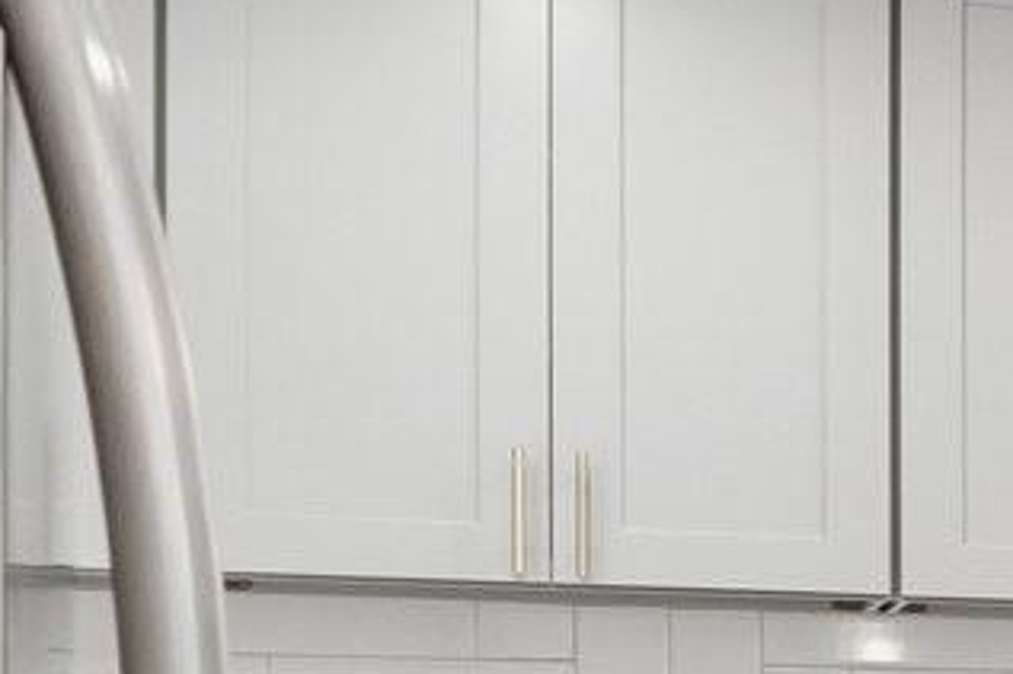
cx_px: 2604
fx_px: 2728
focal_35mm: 97
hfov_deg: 13.4
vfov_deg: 13.7
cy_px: 810
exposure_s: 1/15
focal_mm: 10
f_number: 8
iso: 400
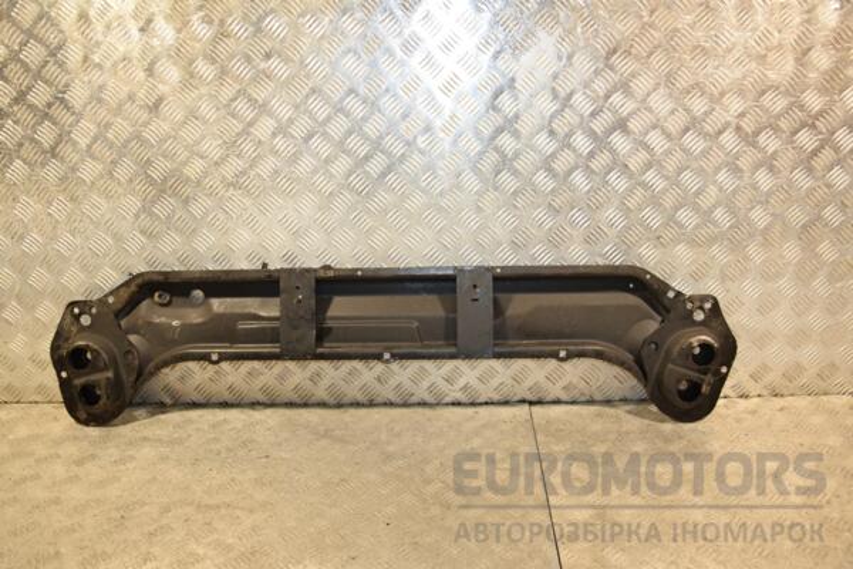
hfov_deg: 57.2
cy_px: 284
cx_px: 426
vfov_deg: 40.0
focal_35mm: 33
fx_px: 782
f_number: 5
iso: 800
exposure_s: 1/160
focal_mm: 22
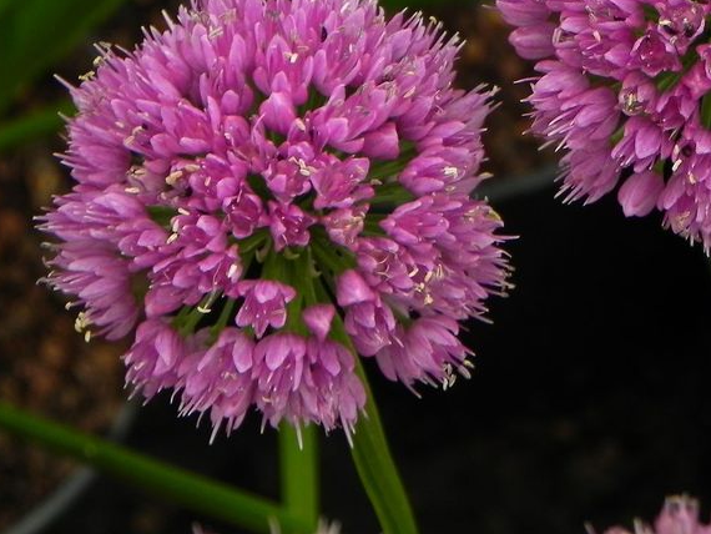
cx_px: 531
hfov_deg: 6.5
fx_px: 6226
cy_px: 96
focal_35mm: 303
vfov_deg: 4.9
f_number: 5
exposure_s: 1/320
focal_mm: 28.8
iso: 160
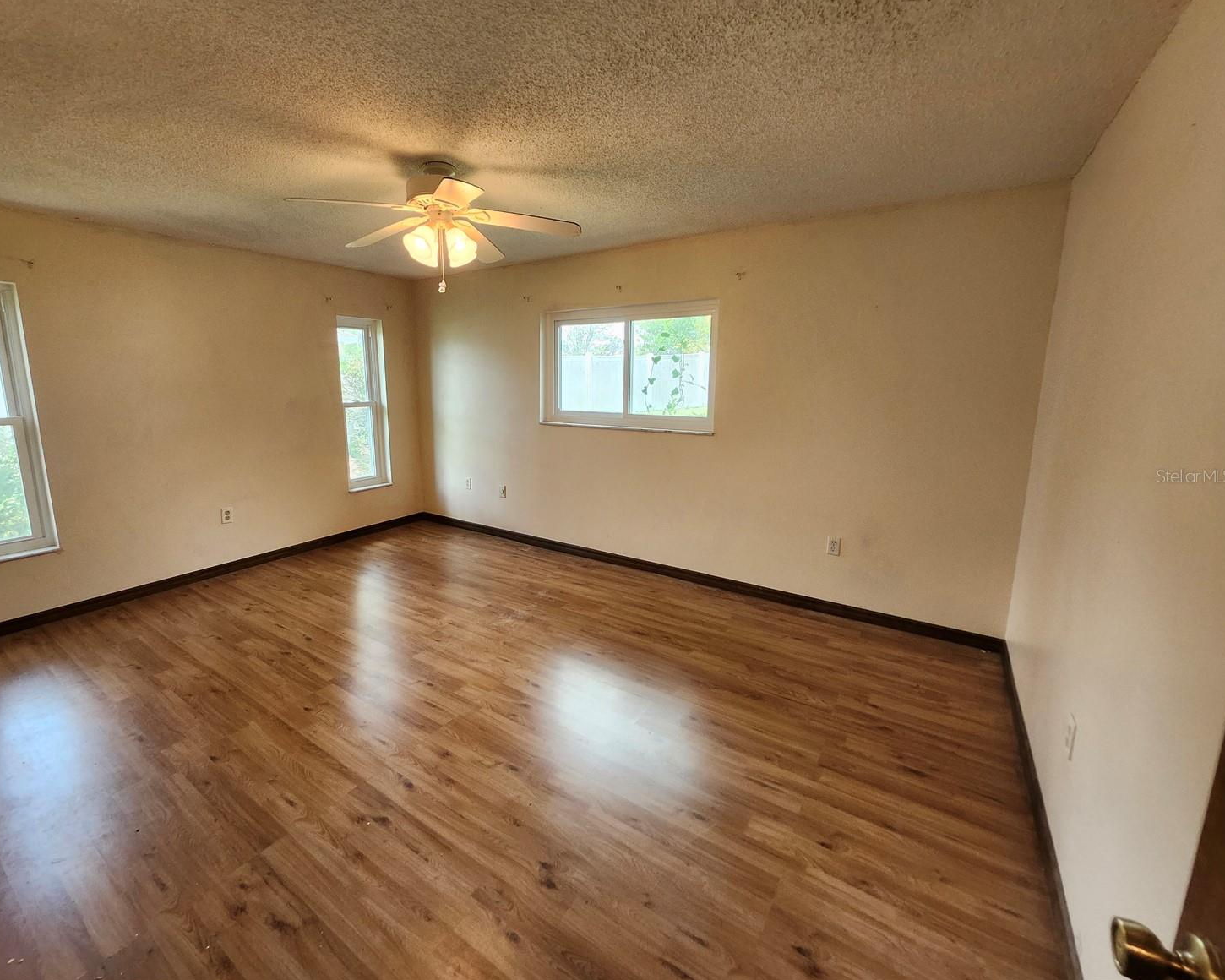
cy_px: 476
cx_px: 560
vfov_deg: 88.0
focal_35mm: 14
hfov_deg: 100.5
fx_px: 508
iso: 200
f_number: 2.2
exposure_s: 1/60
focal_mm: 1.74
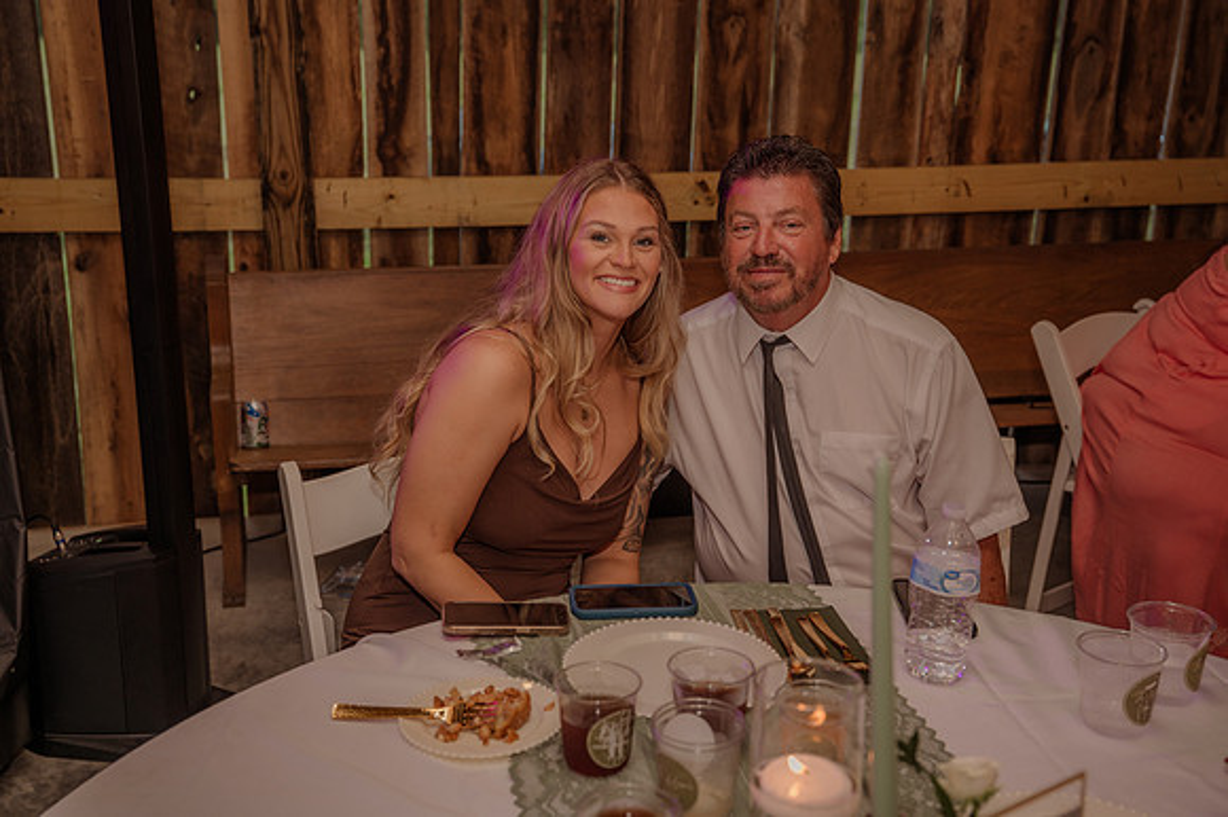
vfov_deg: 31.2
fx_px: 1466
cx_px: 614
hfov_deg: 45.5
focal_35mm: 43
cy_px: 408
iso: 320
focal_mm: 43
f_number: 4
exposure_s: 1/80
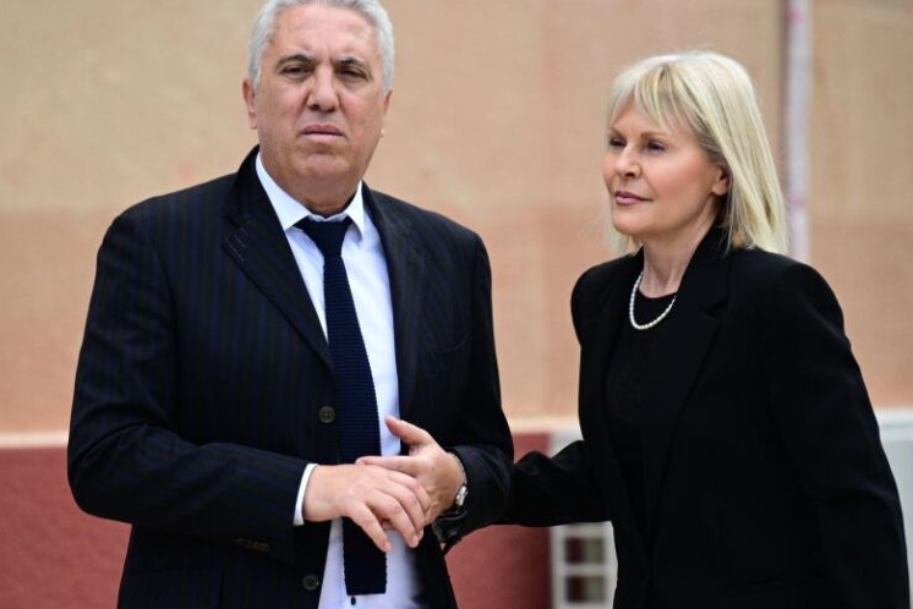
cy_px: 350
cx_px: 426
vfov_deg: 7.0
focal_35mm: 197
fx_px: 4998
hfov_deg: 10.4
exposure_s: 1/5000
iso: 1000
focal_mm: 150
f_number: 2.8
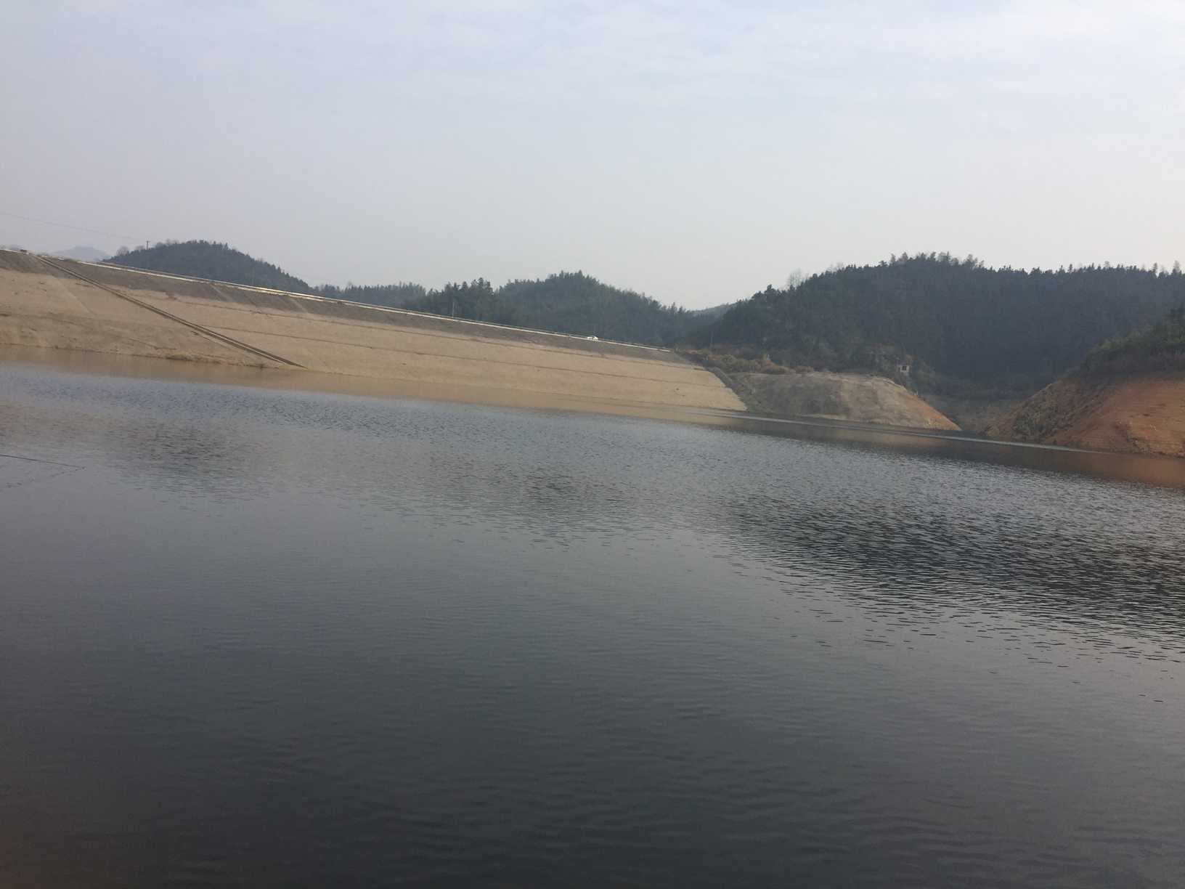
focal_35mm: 29
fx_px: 993
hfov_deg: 61.7
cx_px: 592
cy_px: 444
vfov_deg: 48.2
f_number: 2.2
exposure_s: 1/2083
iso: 32
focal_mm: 4.15
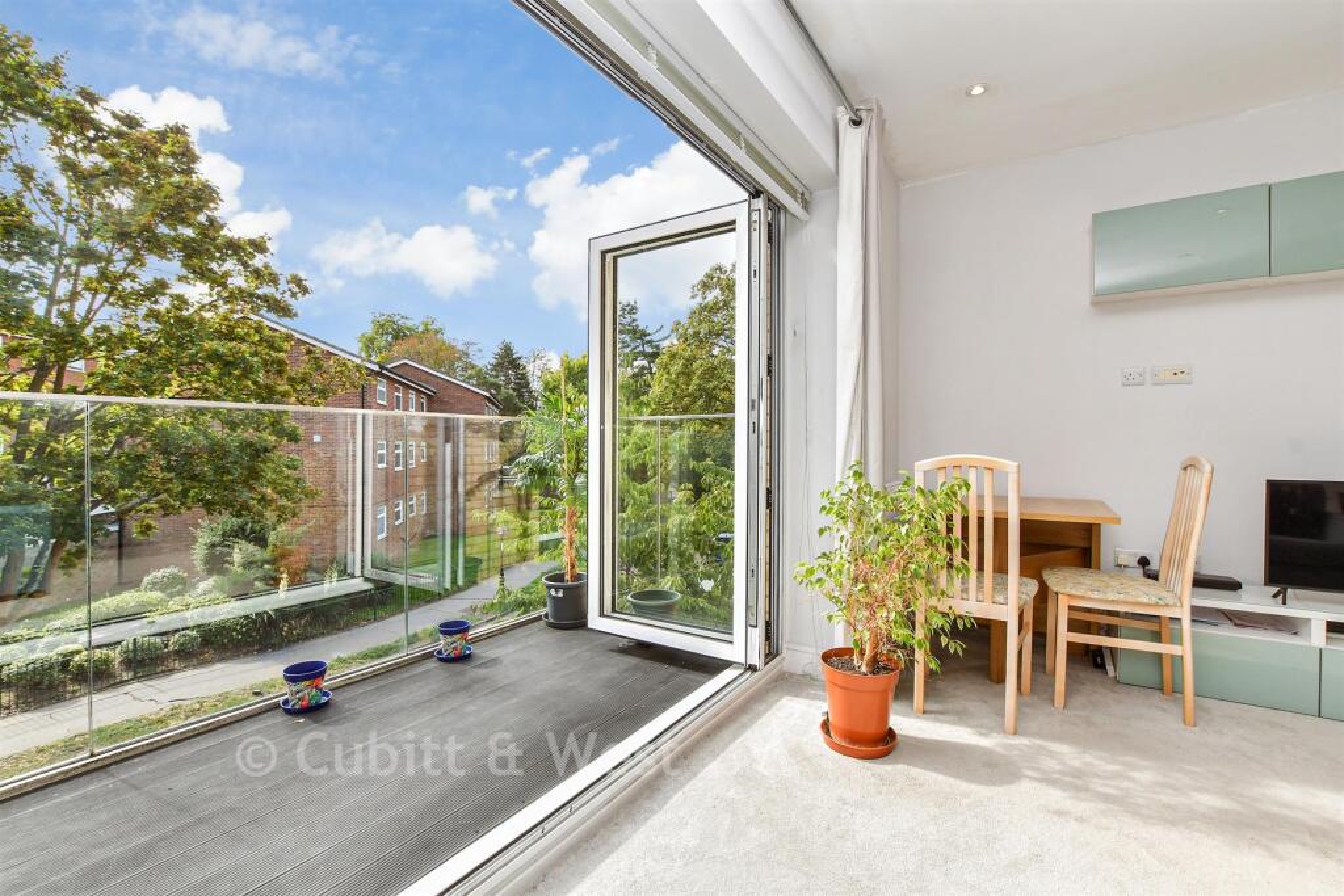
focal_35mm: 15
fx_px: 560
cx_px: 672
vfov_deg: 77.3
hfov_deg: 100.4
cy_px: 448
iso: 200
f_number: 8
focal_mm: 10
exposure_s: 1/160
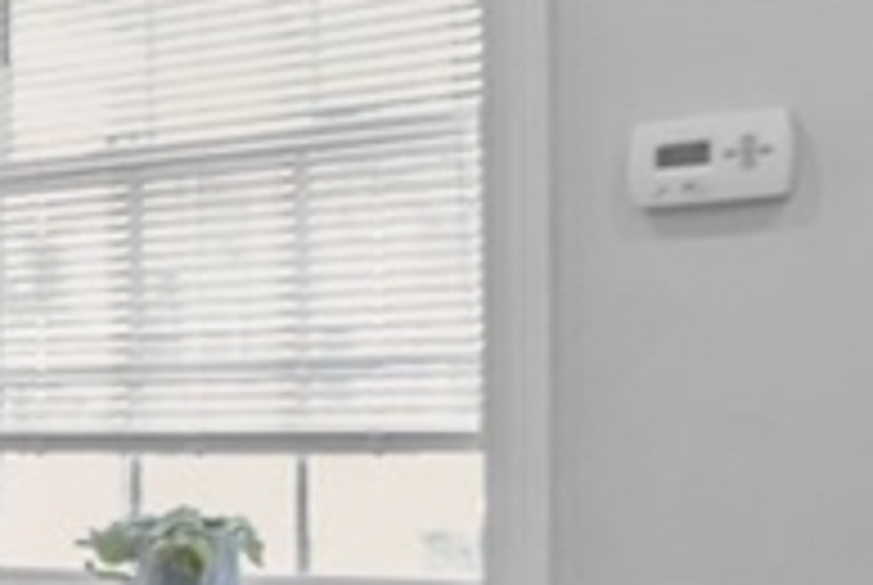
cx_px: -1233
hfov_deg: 14.9
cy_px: 452
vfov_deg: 17.2
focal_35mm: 79
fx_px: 1919
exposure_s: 1/60
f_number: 5.6
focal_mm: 10
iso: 640
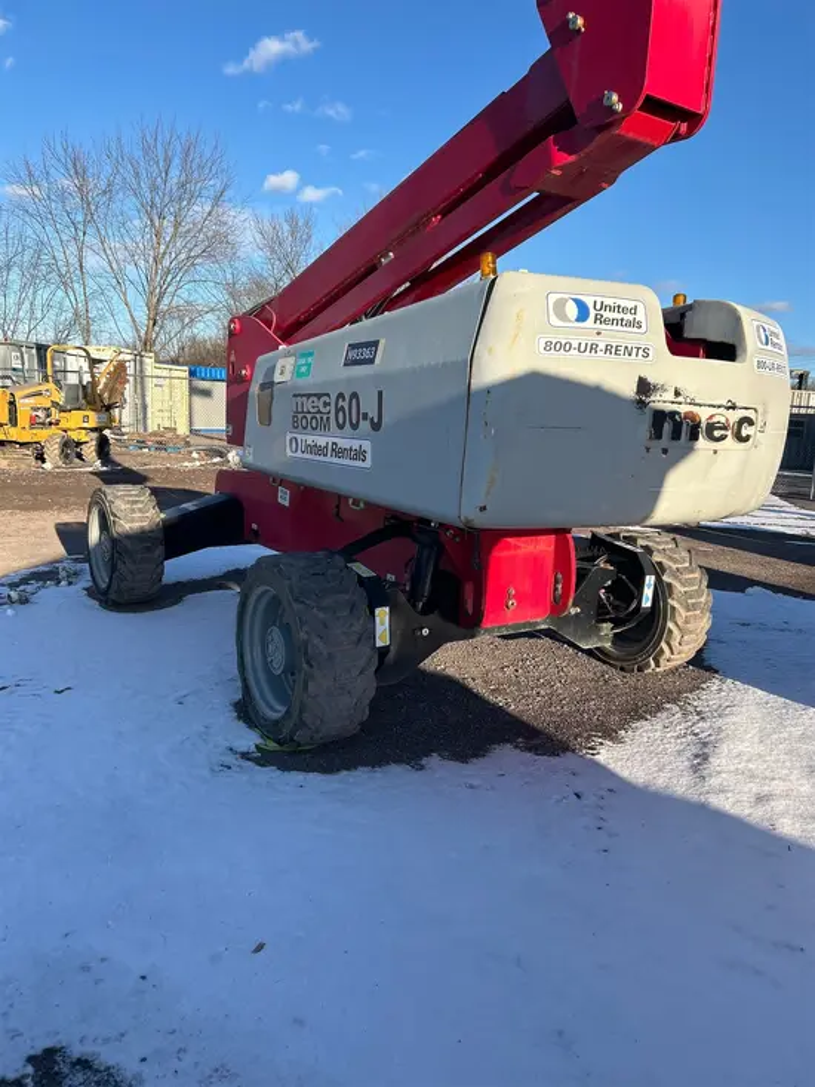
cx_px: 408
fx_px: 816
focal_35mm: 26
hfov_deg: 53.1
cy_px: 544
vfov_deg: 67.3
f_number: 1.5
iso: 50
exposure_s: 1/2123
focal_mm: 5.7
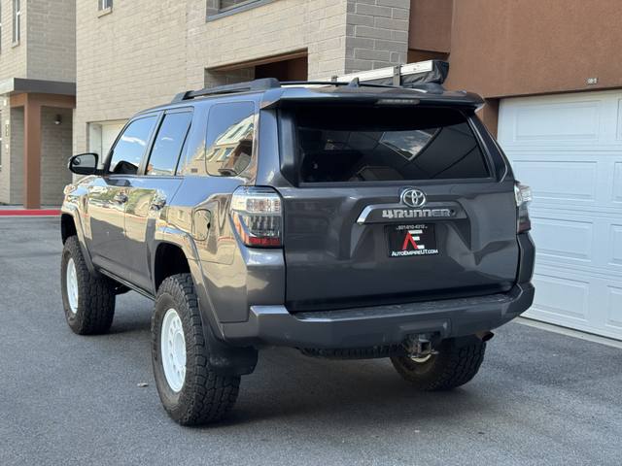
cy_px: 233
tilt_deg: -2.9
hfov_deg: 39.7
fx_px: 862
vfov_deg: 30.3
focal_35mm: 48
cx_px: 311
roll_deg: +0.3
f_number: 1.78
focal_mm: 6.76
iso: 64
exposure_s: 1/385
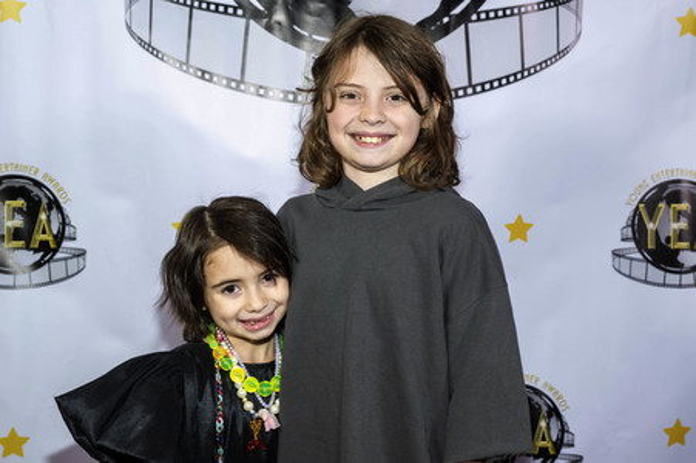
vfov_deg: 29.2
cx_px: 348
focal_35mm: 46
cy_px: 232
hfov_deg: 42.8
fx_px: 889
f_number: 5.6
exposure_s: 1/200
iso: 800
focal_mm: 46
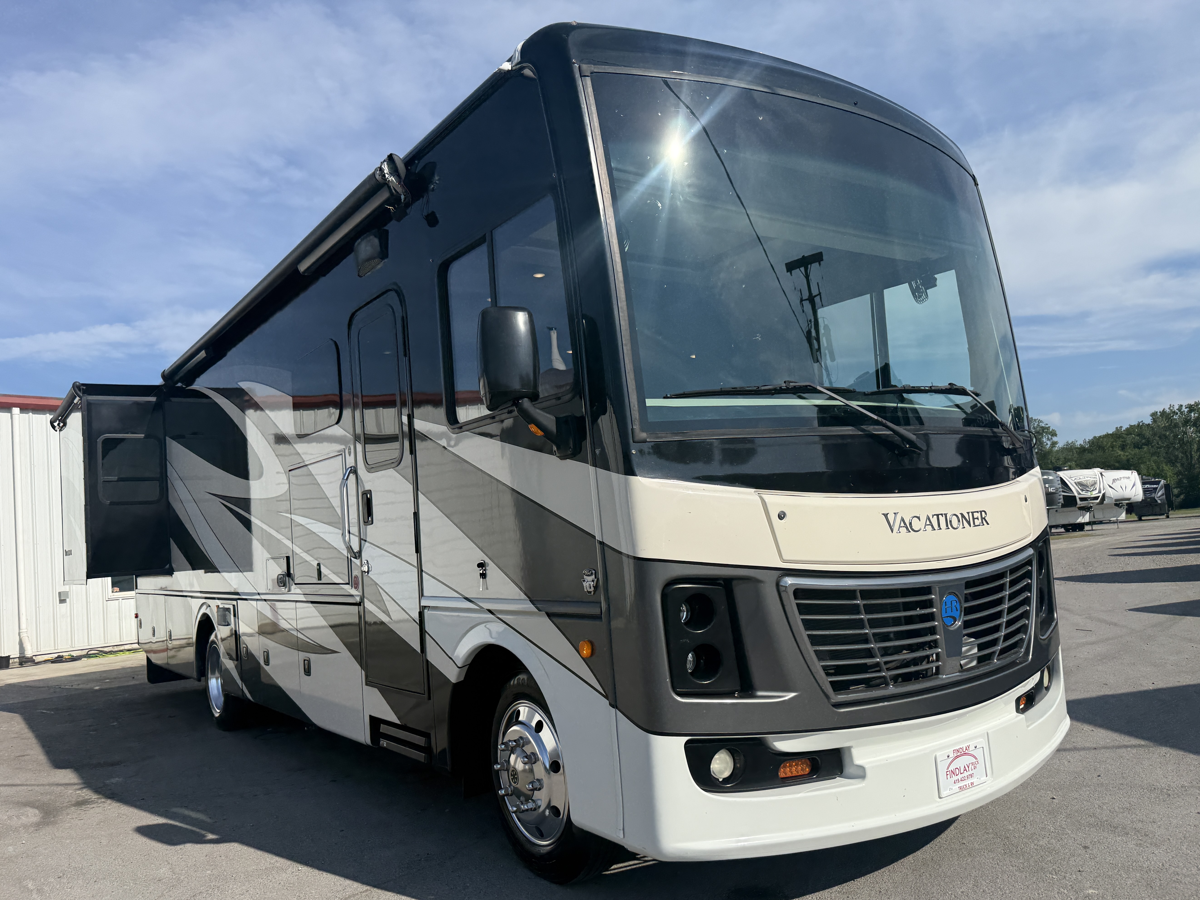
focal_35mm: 26
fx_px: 901
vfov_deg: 53.0
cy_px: 486
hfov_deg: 67.3
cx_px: 606
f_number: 1.78
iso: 80
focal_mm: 6.76
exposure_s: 1/8130
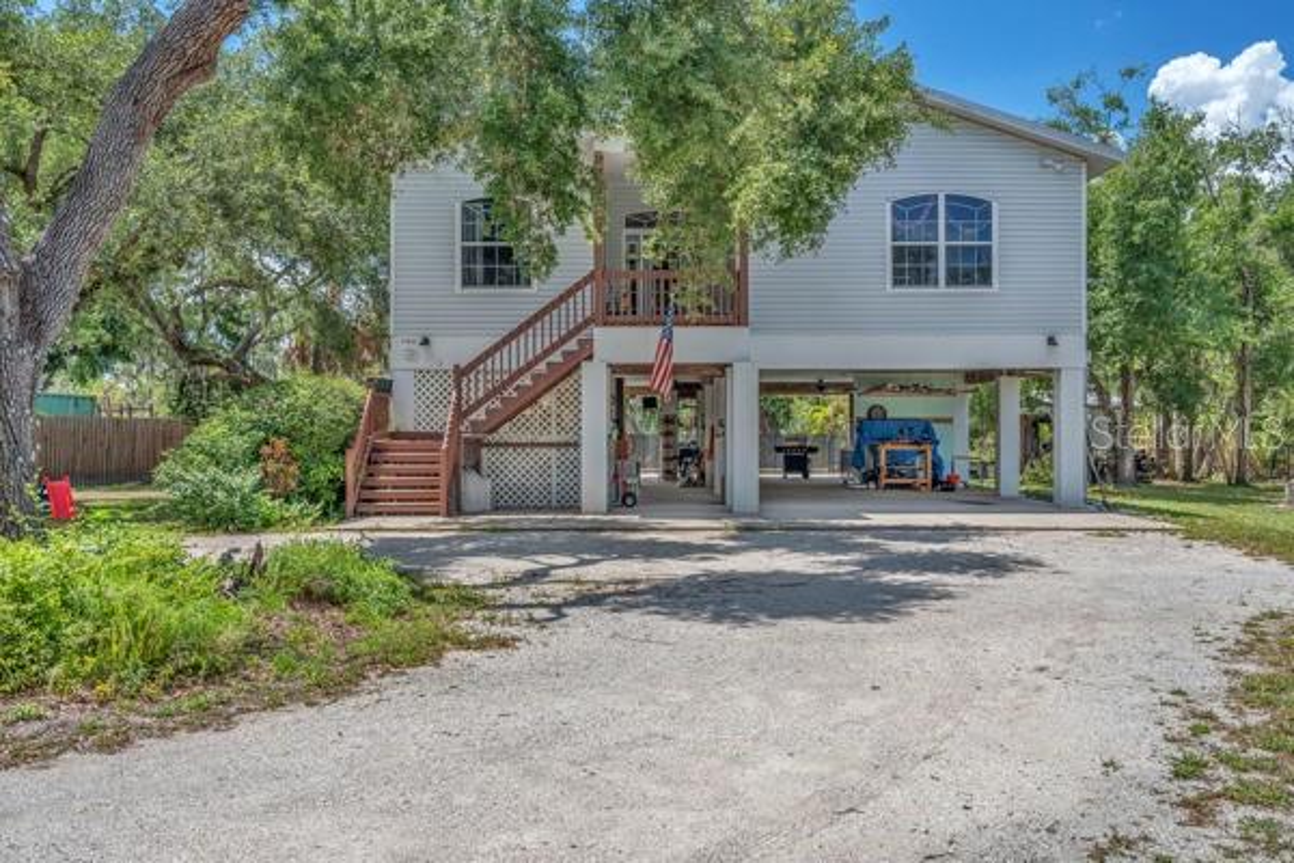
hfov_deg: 57.2
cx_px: 647
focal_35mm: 33
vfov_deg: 40.0
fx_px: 1186
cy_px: 432
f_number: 10
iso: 100
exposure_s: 1/15
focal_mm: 33
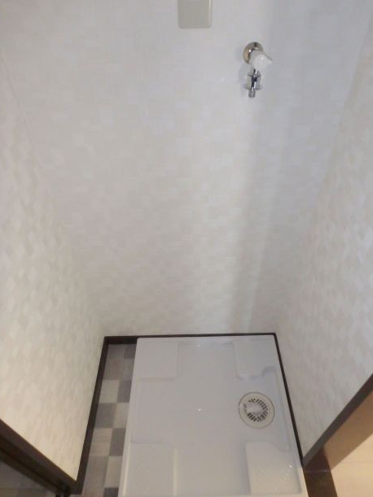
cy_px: 259
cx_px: 188
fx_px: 316
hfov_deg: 61.1
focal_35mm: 22
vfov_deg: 76.4
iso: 400
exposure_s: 1/30
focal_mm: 3.7
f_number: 3.5
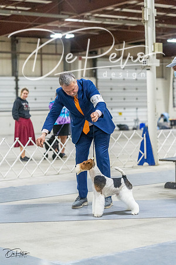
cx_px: 88
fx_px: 638
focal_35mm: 87
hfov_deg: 15.7
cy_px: 132
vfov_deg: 23.4
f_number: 3.2
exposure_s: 1/400
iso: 6400
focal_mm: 87
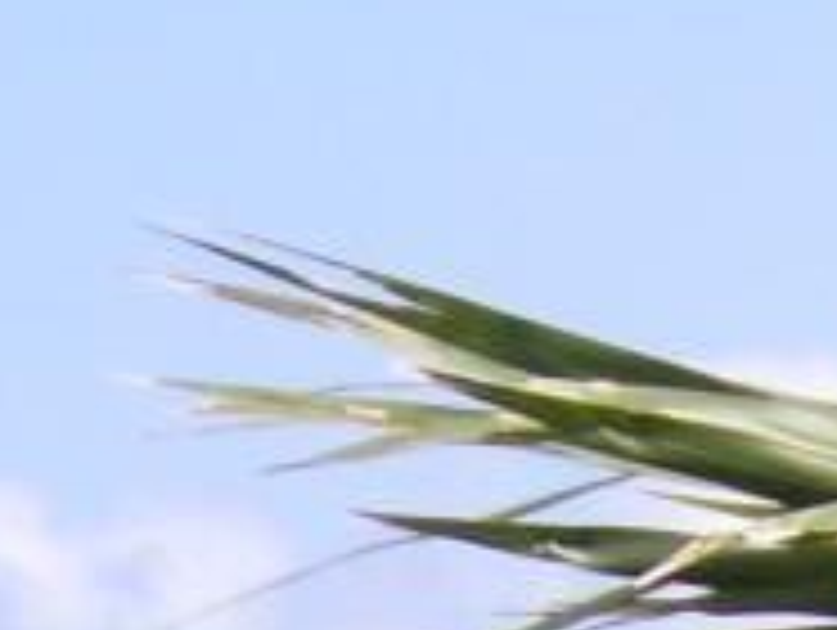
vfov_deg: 2.0
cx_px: 2038
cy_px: 2102
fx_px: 17480
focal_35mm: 722
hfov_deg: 2.7
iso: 50
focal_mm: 17.1
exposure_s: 1/350
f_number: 5
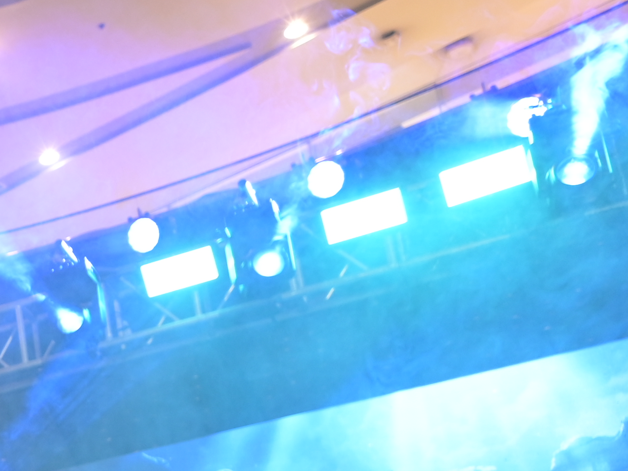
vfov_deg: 16.7
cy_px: 593
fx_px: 1524
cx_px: -482
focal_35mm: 84
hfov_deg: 18.5
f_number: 2.5
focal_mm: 20
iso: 640
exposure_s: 1/200
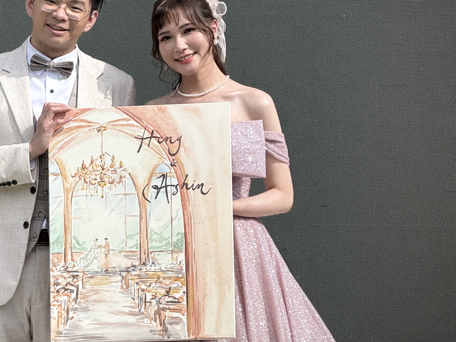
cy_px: 154
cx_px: 157
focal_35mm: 160
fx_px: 2108
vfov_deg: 9.3
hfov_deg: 12.3
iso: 50
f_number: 2.8
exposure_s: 1/1546
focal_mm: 15.66
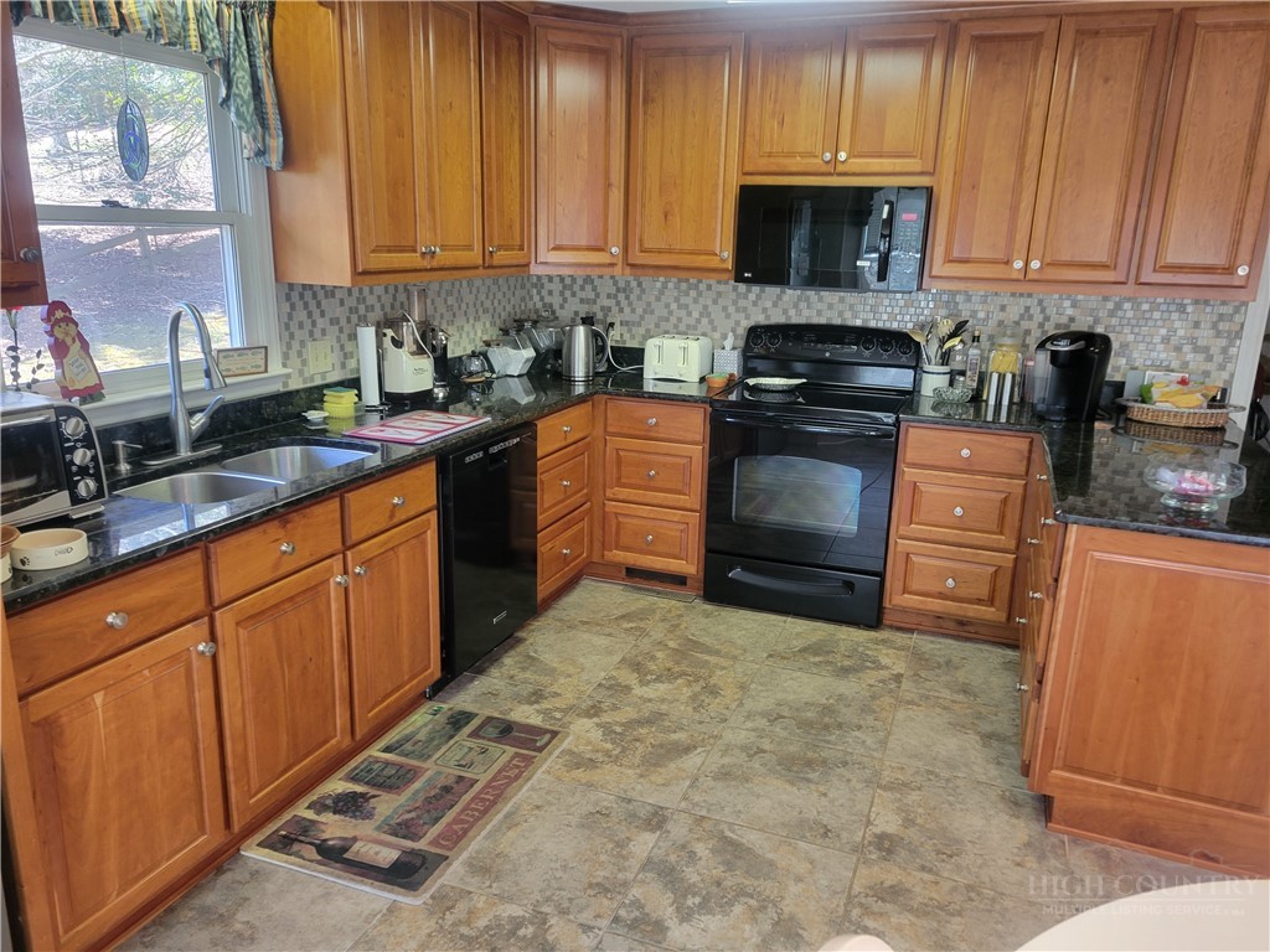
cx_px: 635
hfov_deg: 67.3
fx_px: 954
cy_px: 476
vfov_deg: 53.1
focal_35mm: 26
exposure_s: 1/40
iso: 200
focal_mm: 5.4
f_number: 1.8
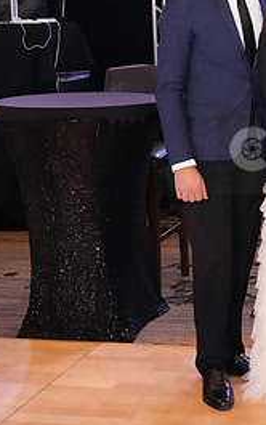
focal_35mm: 78
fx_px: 903
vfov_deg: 26.3
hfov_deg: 15.5
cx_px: 391
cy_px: 152
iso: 12800
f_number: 5.6
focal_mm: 35
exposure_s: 1/400
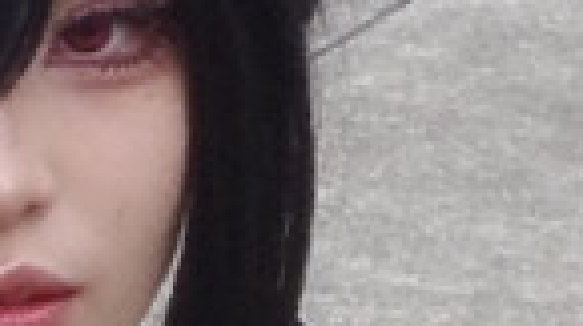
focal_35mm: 636
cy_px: 1533
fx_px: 9816
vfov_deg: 1.9
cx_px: -20
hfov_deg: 3.4
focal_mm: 50
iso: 3200
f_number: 5.6
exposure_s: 1/40
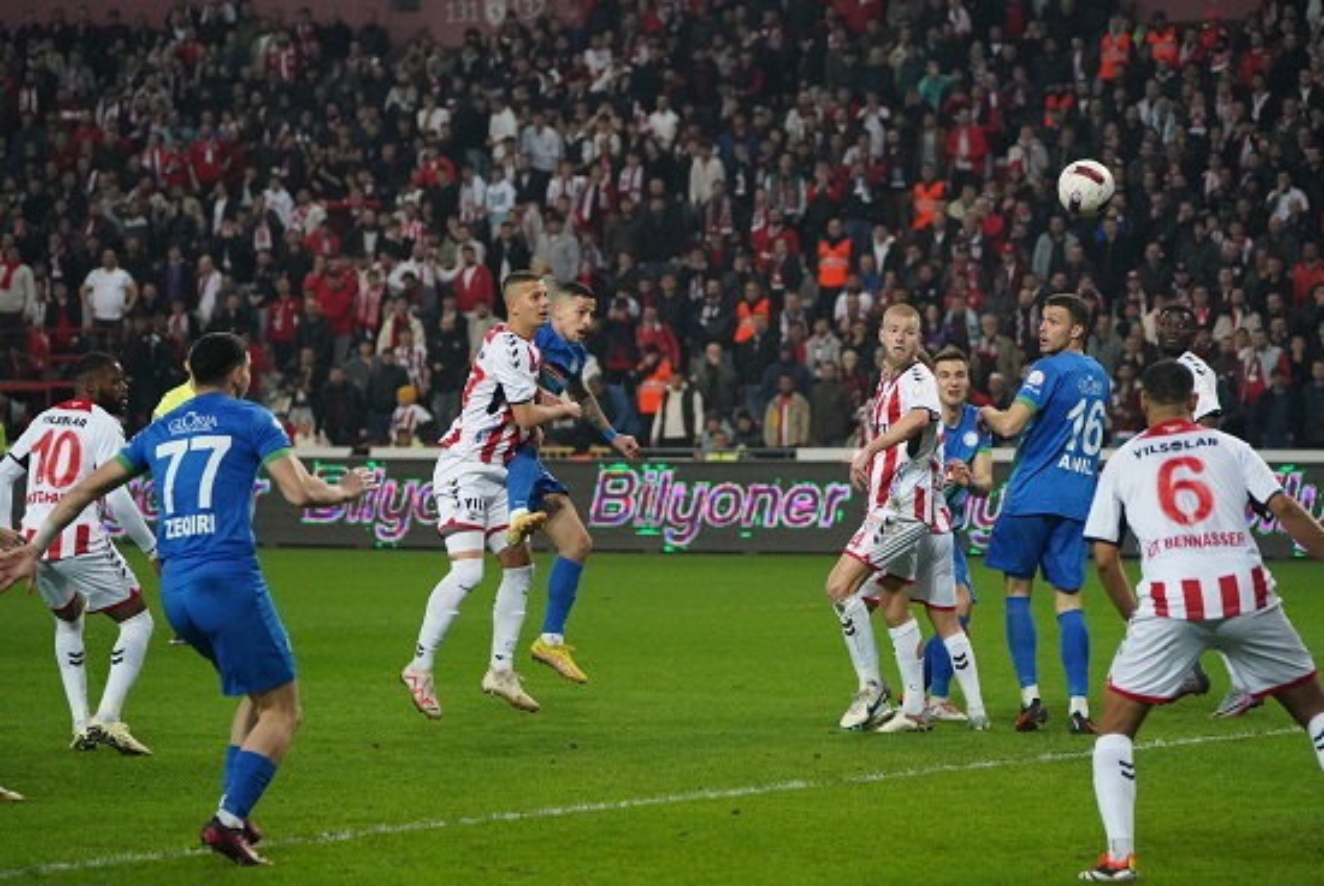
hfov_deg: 12.1
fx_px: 6222
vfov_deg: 8.1
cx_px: 662
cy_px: 443
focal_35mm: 169
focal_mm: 169
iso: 12800
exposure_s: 1/2000
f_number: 5.6
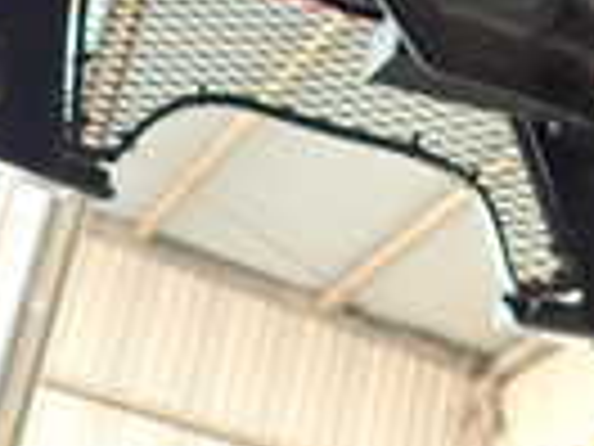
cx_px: 428
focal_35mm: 114
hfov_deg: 17.2
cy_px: -306
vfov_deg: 12.1
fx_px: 1956
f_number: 2
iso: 400
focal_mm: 4.5
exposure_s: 1/30
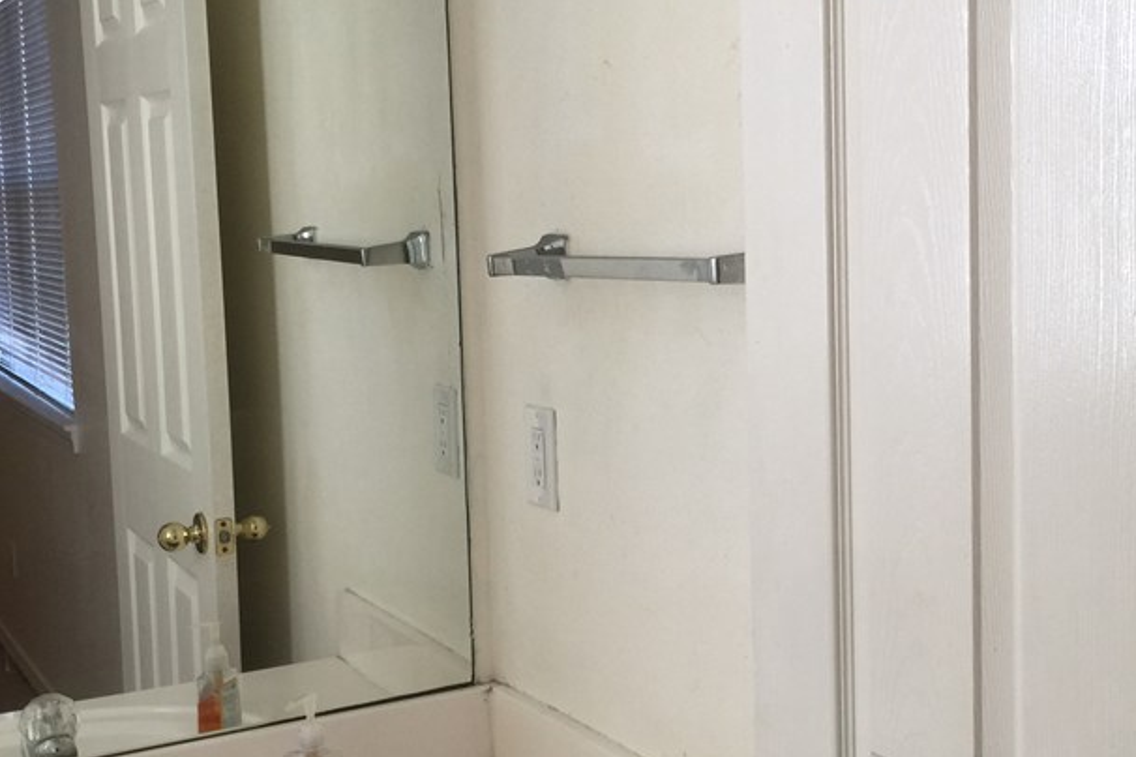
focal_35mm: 51
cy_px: 401
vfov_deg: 26.5
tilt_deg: -6.7
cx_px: 748
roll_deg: +1.2
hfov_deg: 38.5
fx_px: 1609
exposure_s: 1/40
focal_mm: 4.15
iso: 32
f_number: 2.2
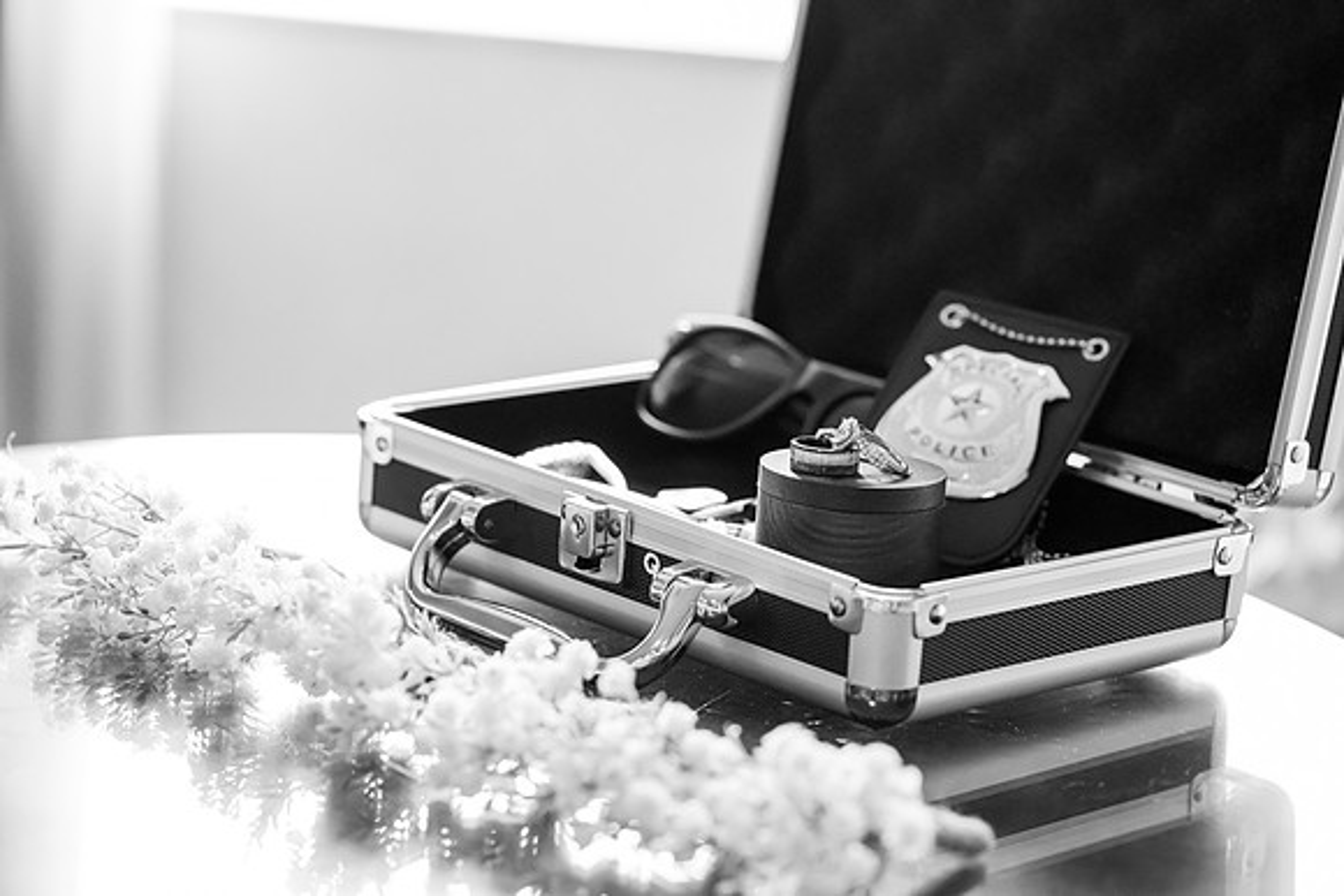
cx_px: 672
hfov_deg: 19.5
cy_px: 448
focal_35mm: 105
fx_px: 3921
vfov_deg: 13.0
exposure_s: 1/320
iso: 10000
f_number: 4.5
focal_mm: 105
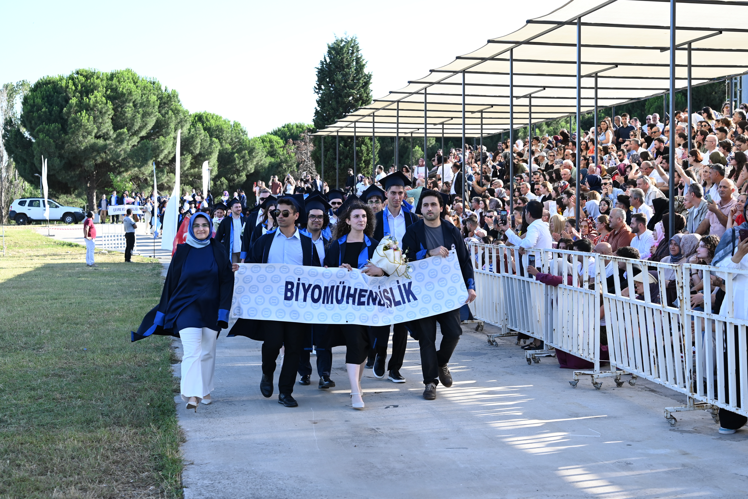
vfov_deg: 26.0
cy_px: 250
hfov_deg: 38.2
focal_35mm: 52
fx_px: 1080
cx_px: 374
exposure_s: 1/500
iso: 400
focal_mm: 52
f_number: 5
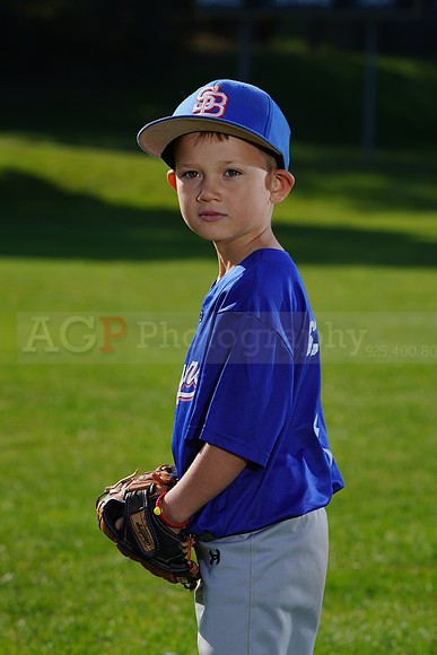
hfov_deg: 7.3
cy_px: 328
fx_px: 3403
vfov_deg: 11.0
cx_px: 218
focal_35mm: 187
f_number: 10
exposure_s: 1/250
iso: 100
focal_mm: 187
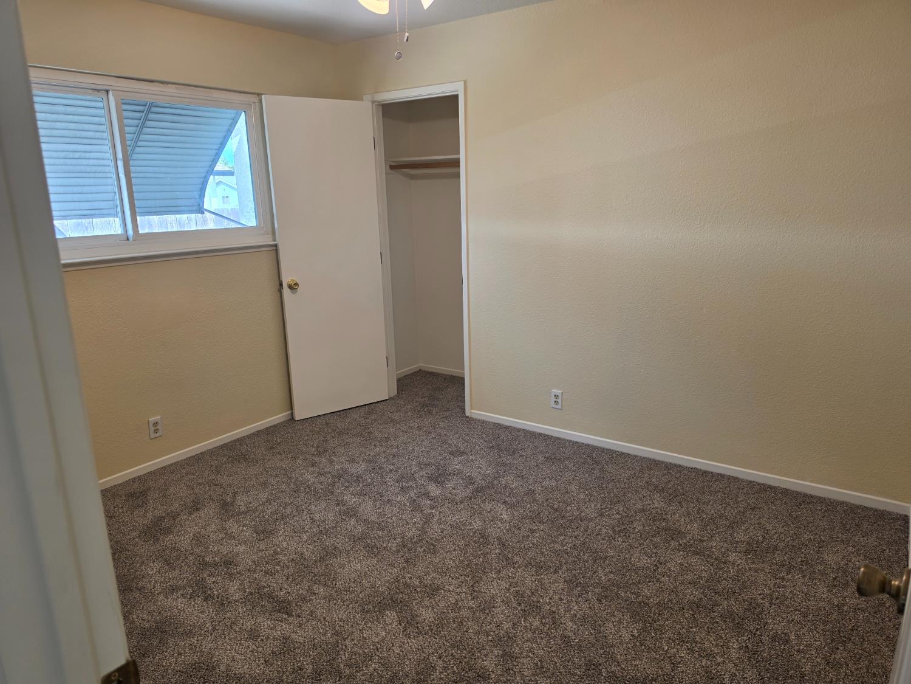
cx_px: 456
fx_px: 605
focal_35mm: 23
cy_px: 342
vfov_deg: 58.9
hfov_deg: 73.9
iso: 50
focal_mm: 6.5
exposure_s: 1/120
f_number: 1.4
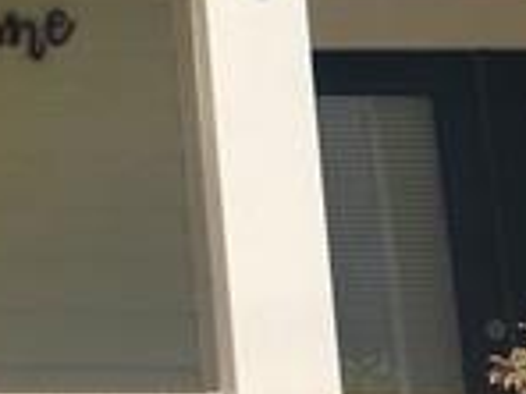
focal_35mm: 159
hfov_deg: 11.5
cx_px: -448
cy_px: -390
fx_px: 2416
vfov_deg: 8.8
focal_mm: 5.4
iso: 20
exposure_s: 1/1789
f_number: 1.8
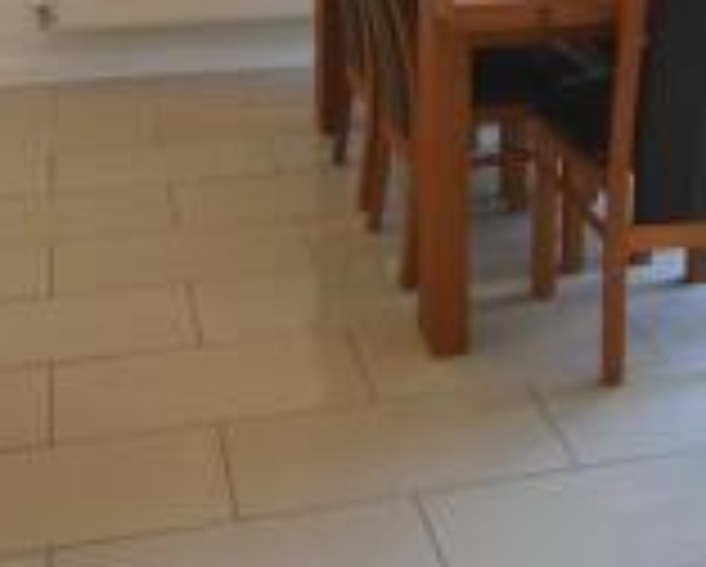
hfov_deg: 28.9
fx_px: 1360
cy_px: -101
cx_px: 468
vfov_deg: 21.9
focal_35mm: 65
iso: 800
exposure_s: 1/125
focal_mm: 9
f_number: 4
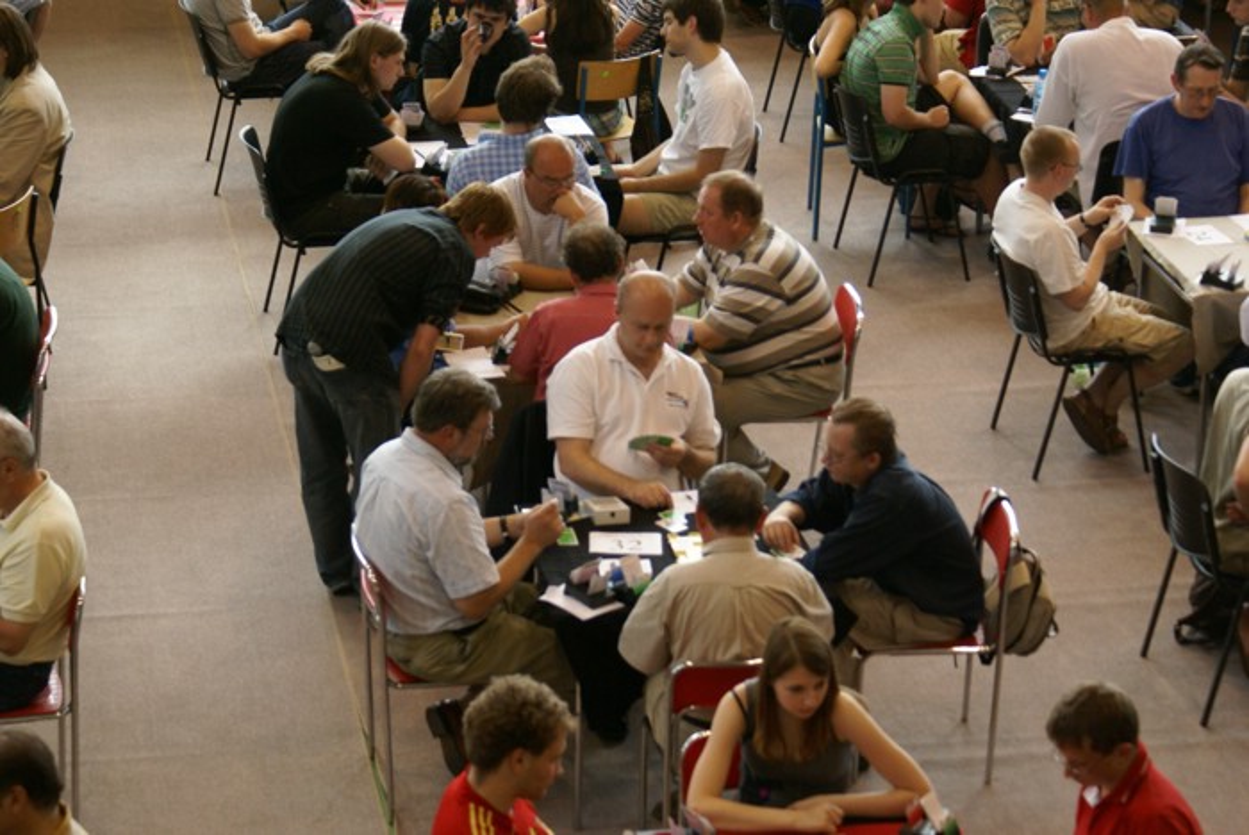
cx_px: 624
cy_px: 418
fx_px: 3646
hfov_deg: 19.4
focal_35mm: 105
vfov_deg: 13.1
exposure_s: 1/60
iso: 400
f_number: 5.6
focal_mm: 70
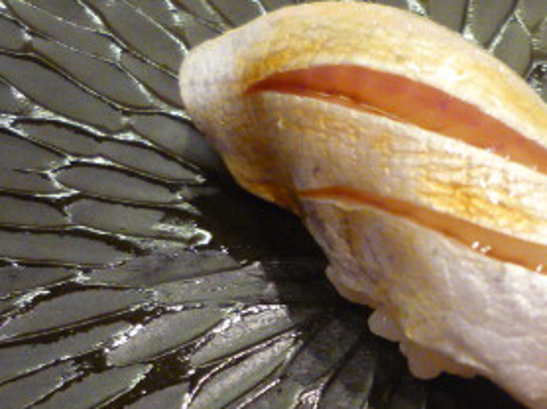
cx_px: 466
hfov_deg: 25.1
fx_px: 1200
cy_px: 324
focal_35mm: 76
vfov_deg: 19.2
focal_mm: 5.5
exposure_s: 1/15
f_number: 2.8
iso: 400
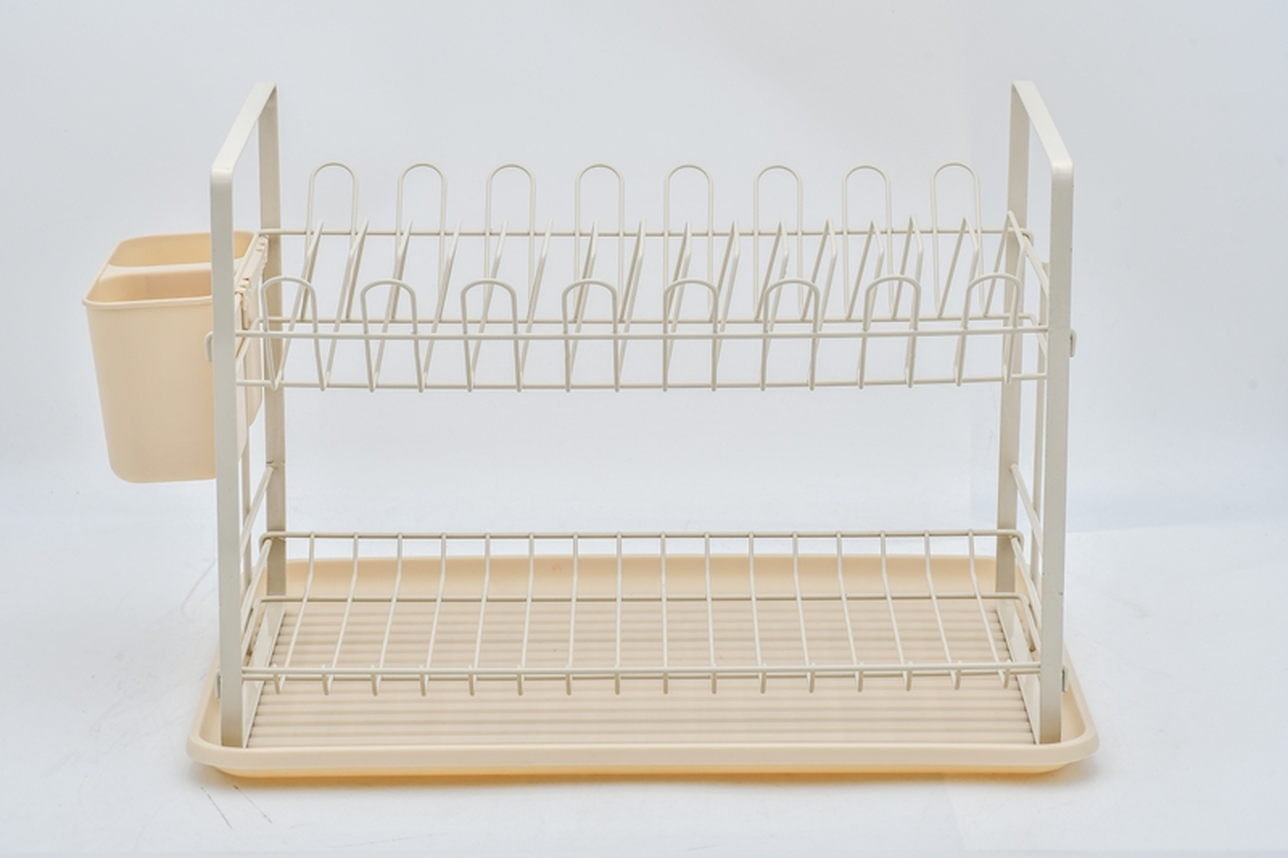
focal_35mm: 105
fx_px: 3756
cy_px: 429
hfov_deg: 19.5
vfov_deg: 13.0
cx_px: 644
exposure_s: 1/30
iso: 100
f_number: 13
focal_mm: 70
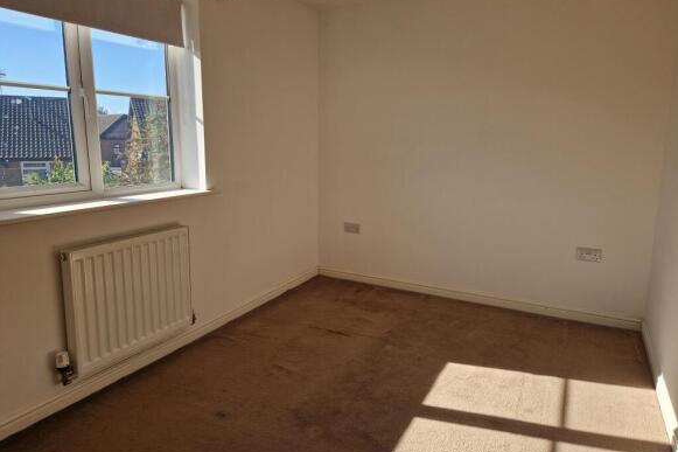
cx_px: 339
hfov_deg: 73.8
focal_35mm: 24
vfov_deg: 53.1
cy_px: 210
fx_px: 452
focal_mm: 5.4
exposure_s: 1/509
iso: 50
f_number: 1.8
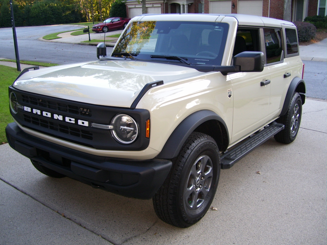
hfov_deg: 50.1
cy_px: 122
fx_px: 350
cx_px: 164
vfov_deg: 38.7
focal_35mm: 37
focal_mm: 6
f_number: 2.7
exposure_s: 1/60
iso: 80
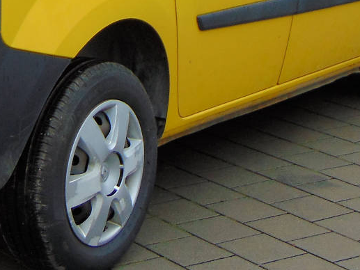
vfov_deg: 11.2
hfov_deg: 14.9
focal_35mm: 130
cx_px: 8
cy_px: -58
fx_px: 1352
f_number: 3.3
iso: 80
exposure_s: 1/80
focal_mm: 7.6
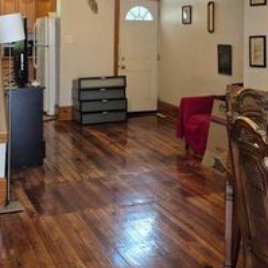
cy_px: 48
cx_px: 109
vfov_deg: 32.3
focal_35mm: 51
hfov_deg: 33.3
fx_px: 447
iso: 500
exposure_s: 1/120
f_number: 1.8
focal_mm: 5.4
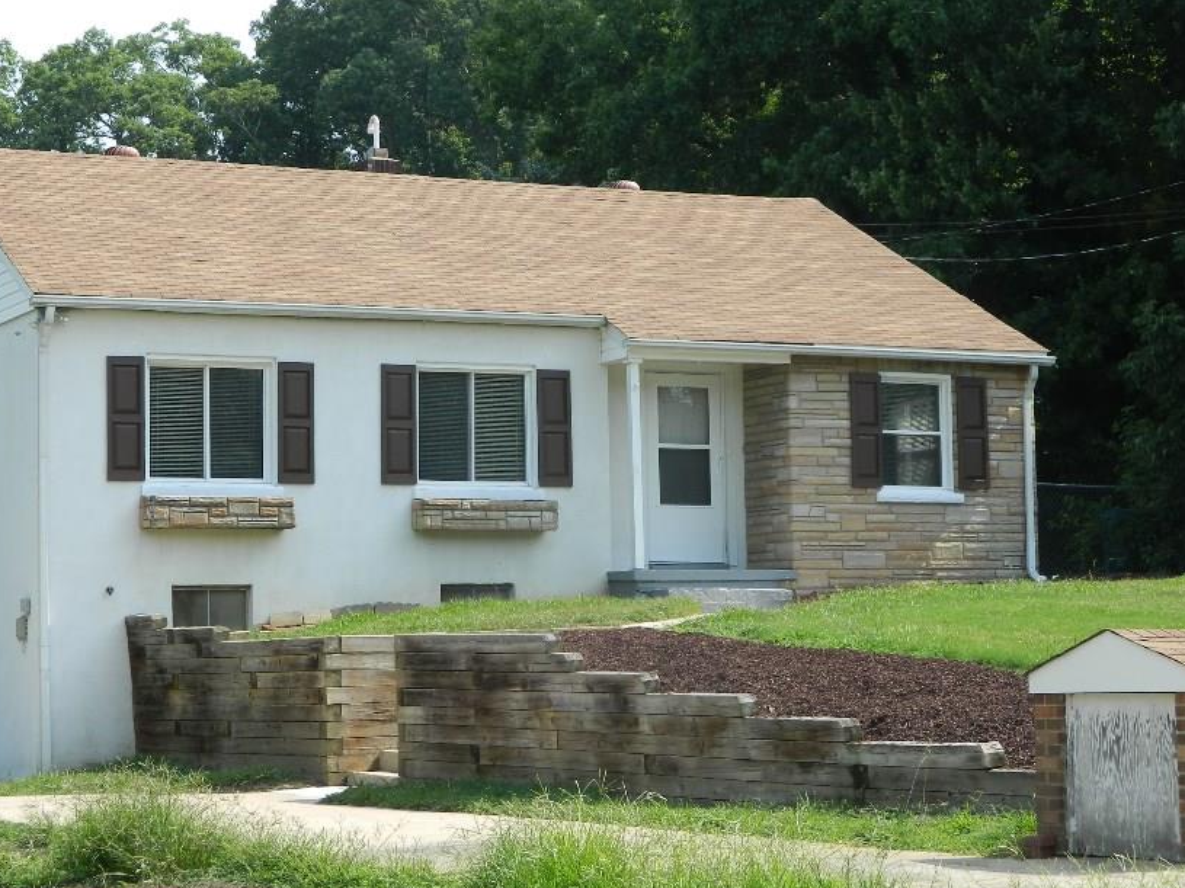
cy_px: 416
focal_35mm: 88
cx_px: 551
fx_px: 3012
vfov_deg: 16.8
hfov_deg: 22.3
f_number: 4
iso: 80
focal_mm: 12.6
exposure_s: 1/320
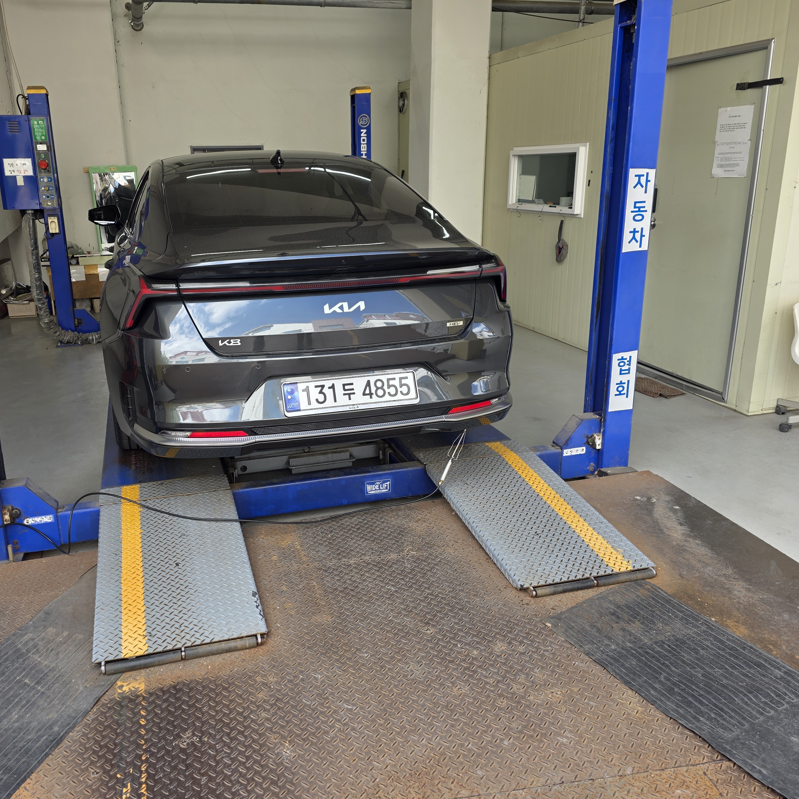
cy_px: 393
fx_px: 731
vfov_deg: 57.3
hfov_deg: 56.8
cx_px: 313
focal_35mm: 28
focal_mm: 6.3
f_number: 1.7
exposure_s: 1/120
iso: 25
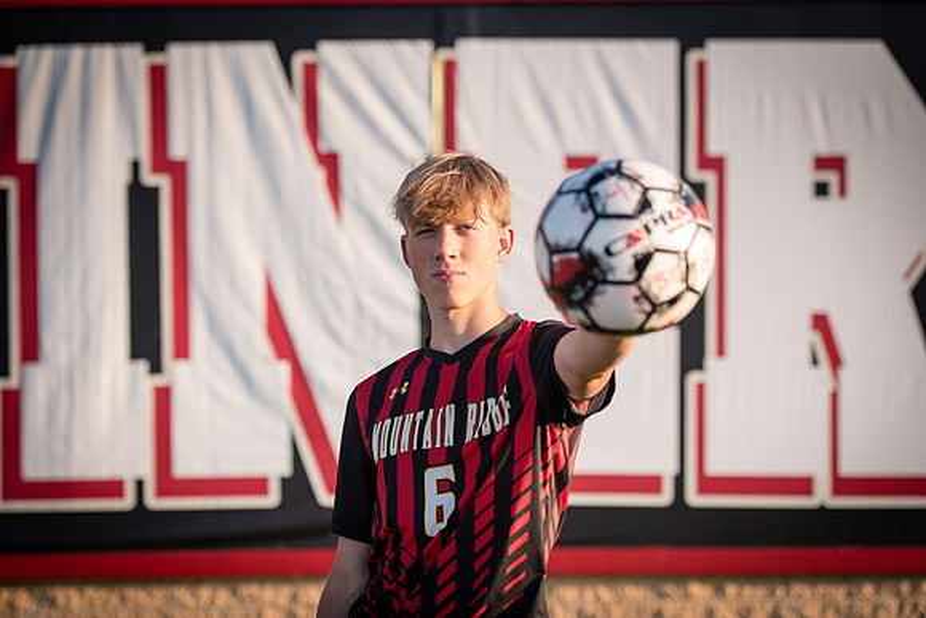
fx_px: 2315
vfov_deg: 15.2
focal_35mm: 90
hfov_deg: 22.6
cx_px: 463
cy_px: 309
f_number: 2.8
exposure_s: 1/4000
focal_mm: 90
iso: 800
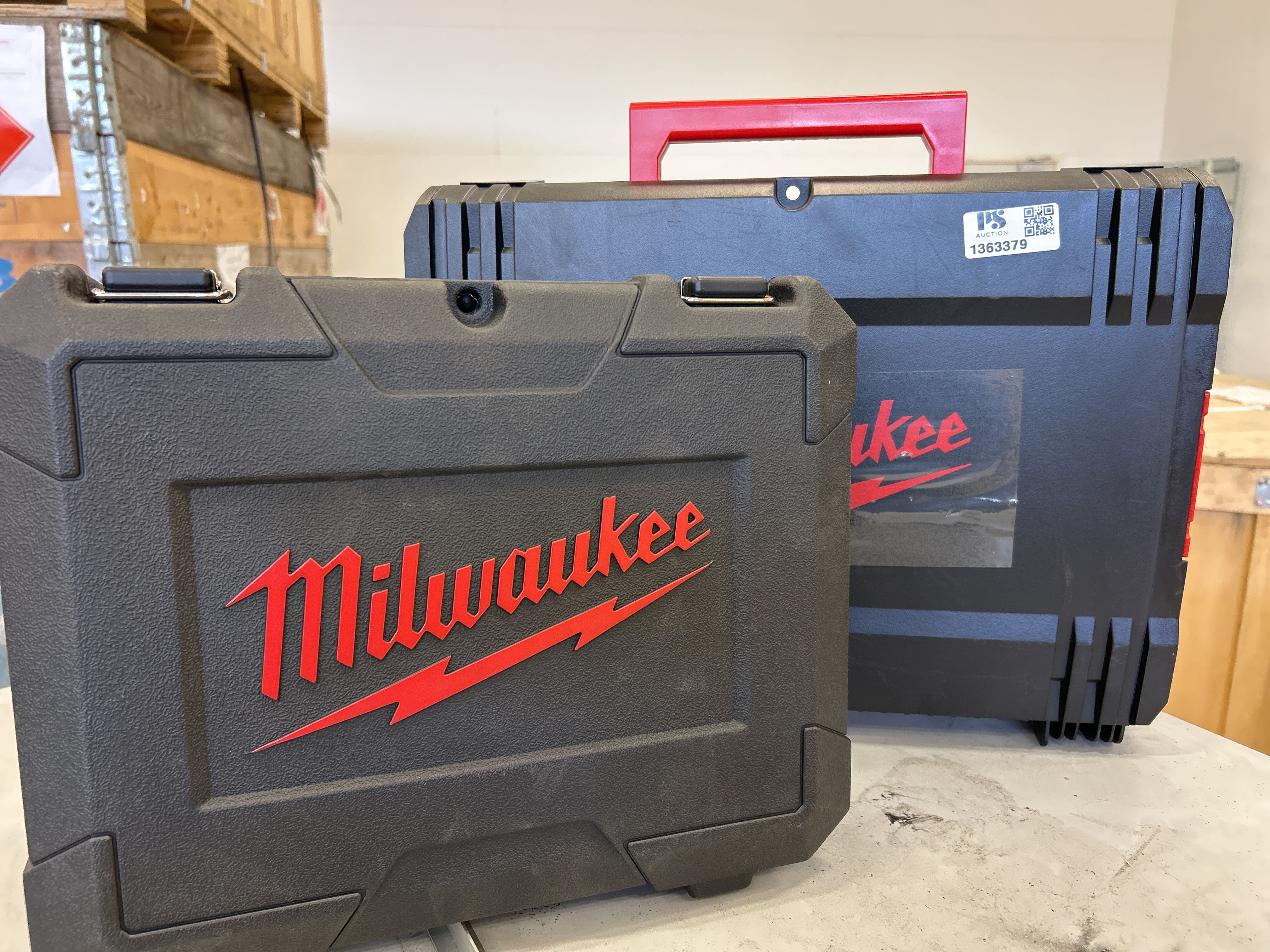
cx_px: 635
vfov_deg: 53.1
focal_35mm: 26
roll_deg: +0.8
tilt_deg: -14.1
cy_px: 476
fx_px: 954
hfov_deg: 67.3
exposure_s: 1/50
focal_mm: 5.7
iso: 100
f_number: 1.5
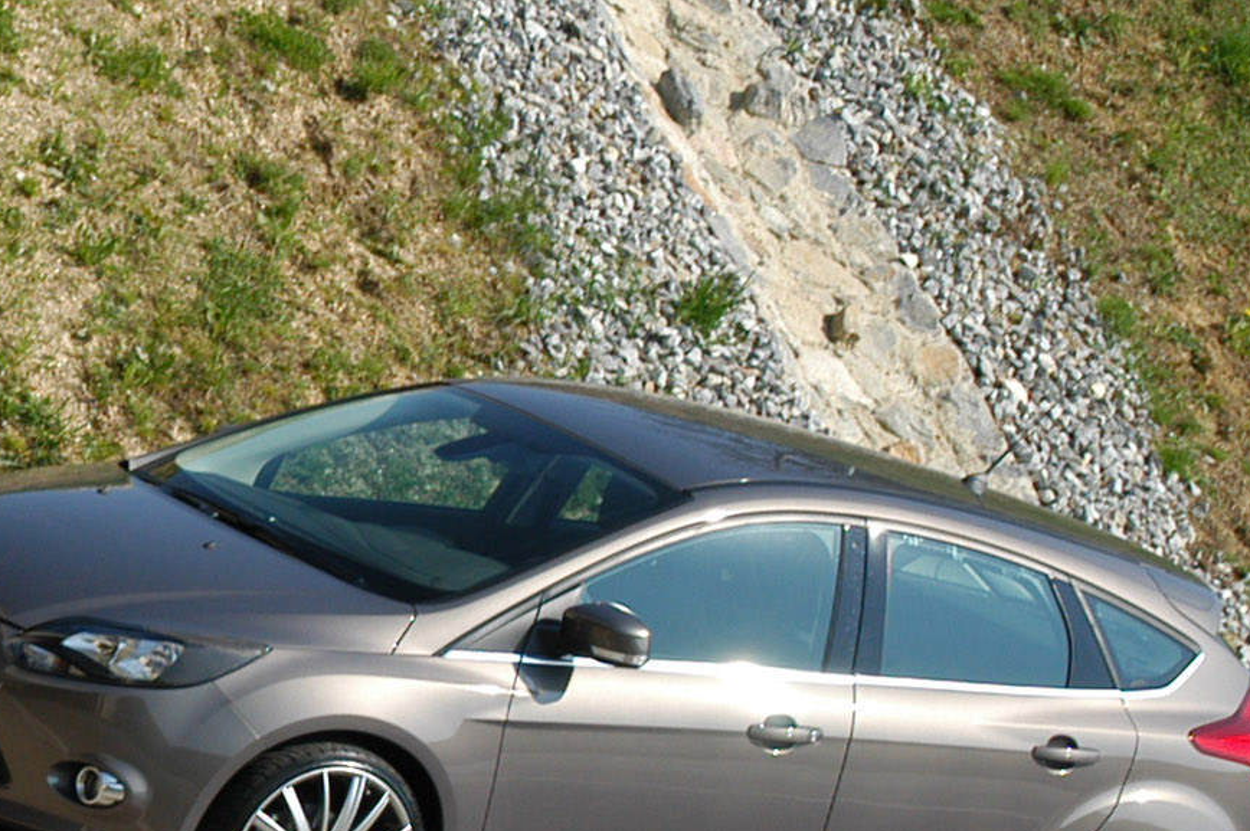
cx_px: -120
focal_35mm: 197
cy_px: 502
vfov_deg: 7.0
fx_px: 6834
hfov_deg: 10.3
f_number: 6.3
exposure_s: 1/500
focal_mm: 38
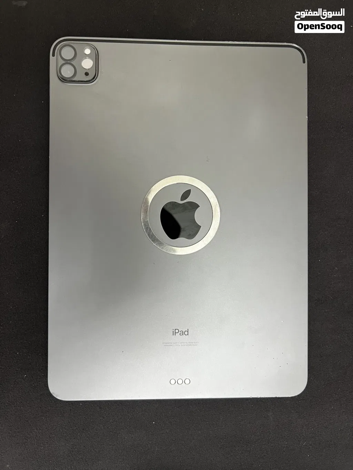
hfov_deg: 53.1
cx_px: 176
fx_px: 353
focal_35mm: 26
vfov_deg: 67.3
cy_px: 235
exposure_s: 1/60
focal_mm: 5.7
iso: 200
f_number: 1.5
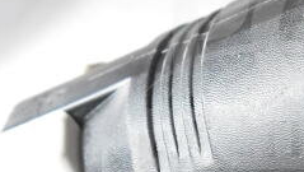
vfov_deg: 5.5
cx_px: 281
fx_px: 1778
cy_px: 68
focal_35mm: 220
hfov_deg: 9.7
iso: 8000
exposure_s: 1/100
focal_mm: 55
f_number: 5.6
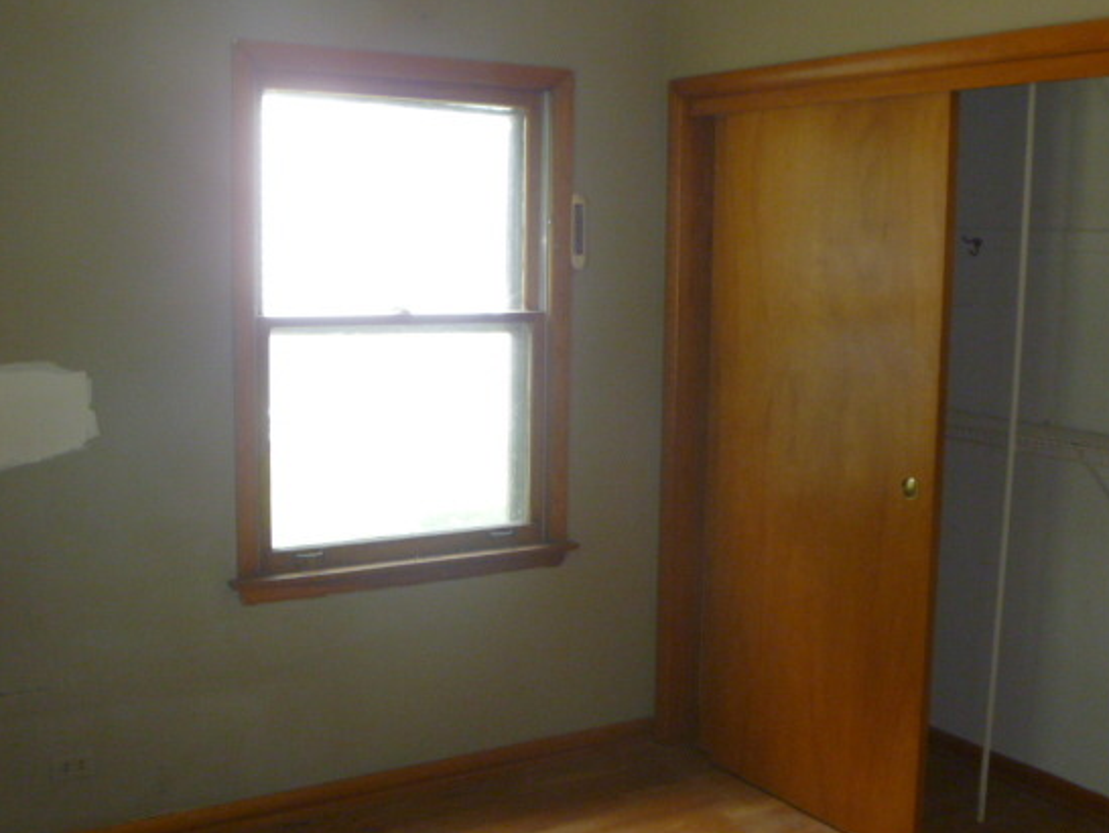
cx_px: 583
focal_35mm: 41
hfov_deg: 45.7
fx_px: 1314
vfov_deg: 35.2
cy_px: 402
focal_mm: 6.3
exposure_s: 1/30
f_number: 3.5
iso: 250
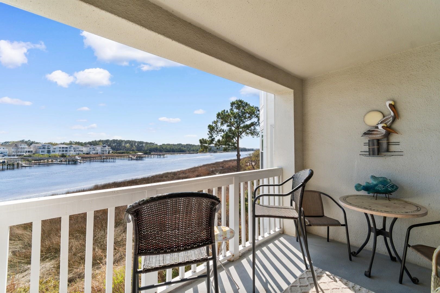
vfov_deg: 77.3
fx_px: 183
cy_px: 146
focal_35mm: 15
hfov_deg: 100.4
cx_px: 220
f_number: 6.3
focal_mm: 10
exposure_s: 1/160
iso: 100
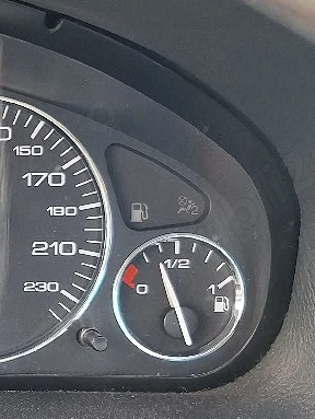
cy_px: 229
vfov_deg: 24.4
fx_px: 969
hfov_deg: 16.2
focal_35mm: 80
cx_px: -212
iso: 40
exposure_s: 1/104
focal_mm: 5.54
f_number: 1.8
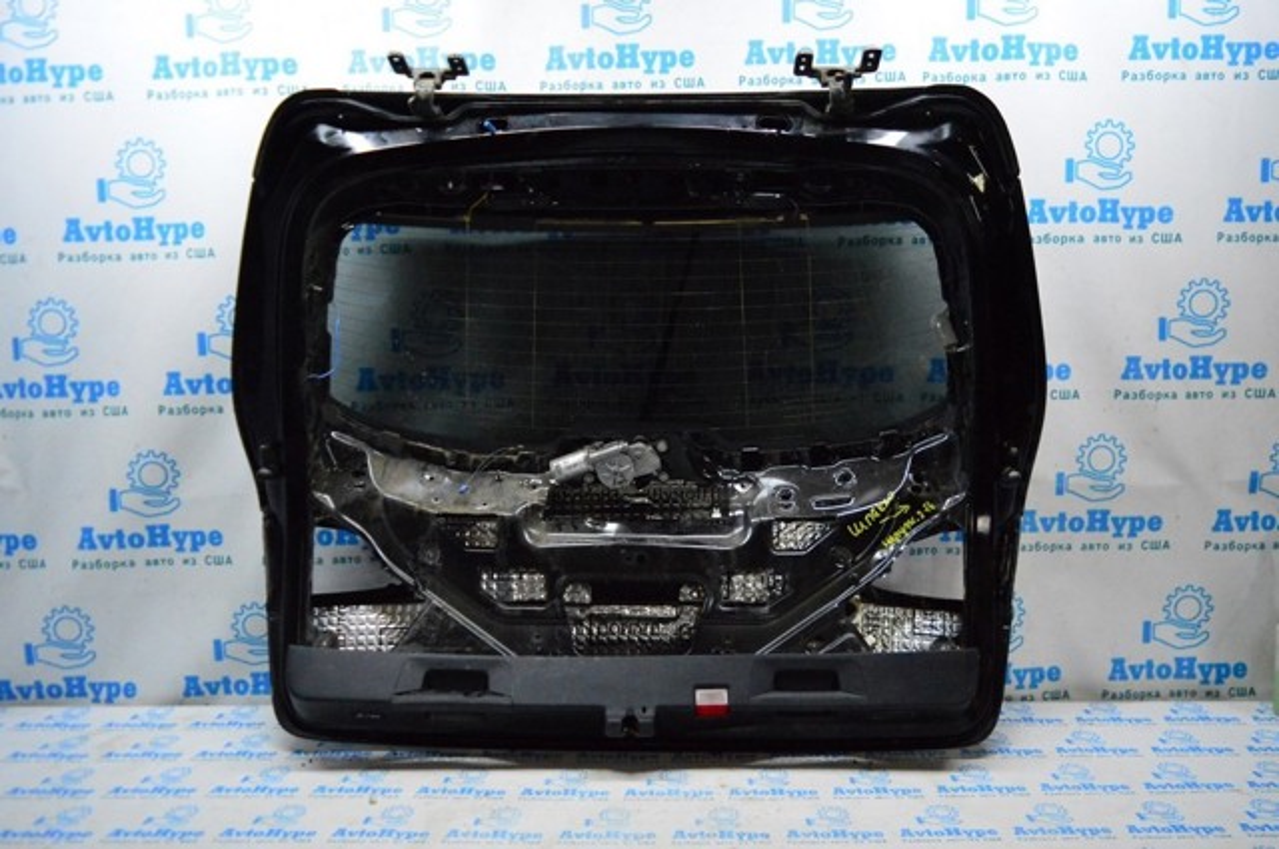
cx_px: 640
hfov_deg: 67.4
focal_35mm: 27
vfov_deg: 47.8
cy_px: 424
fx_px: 958
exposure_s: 1/800
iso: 6400
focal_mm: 18
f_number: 3.5
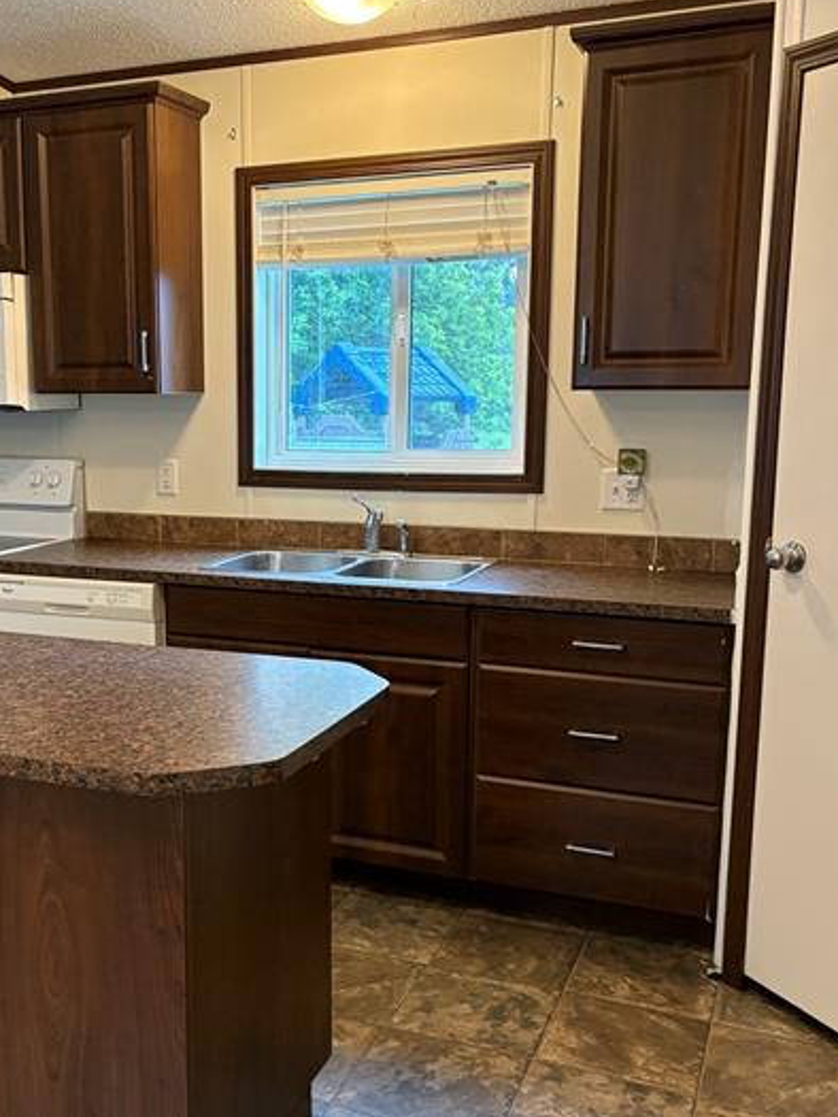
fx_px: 1226
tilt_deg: -8.0
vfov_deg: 48.9
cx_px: 255
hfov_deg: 37.2
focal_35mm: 38
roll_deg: +0.5
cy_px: 585
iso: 320
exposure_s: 1/60
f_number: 1.6
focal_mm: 5.96
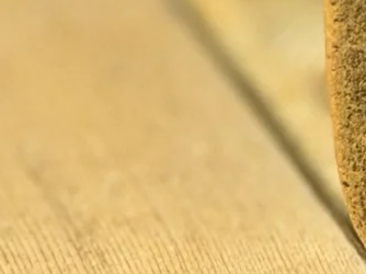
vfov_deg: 3.9
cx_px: 580
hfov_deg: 5.3
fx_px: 3888
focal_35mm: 368
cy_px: -535
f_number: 1.78
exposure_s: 1/28
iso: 800
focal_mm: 6.76
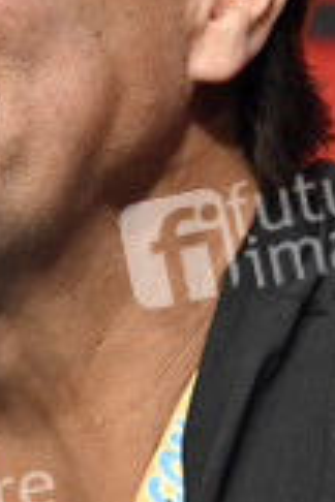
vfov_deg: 2.1
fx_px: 13748
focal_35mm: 985
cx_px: -3
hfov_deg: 1.4
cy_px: 81
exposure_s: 1/400
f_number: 6.3
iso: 4000
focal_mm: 400
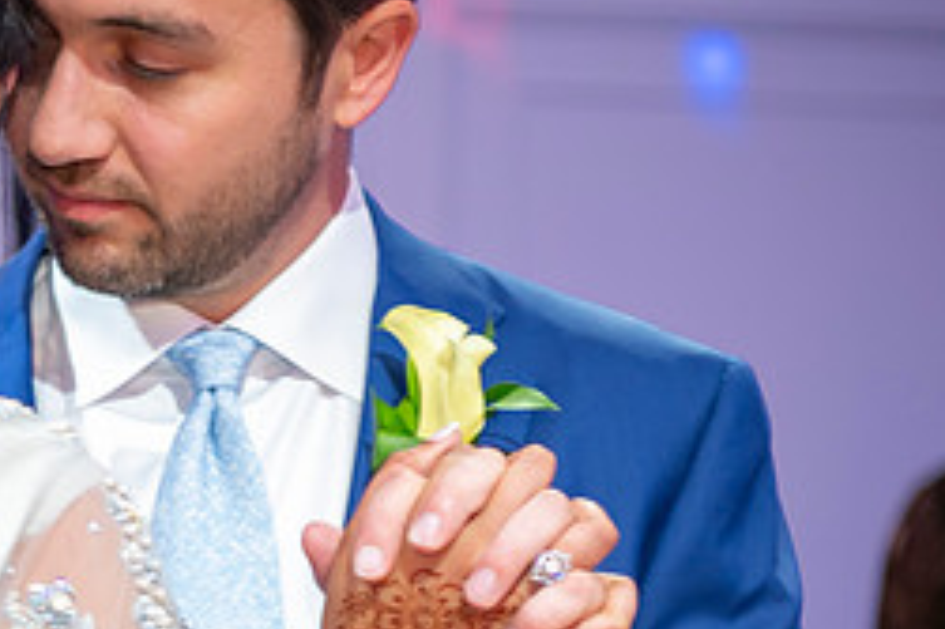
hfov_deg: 10.4
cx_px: -187
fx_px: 5115
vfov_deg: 7.0
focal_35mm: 195
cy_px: 681
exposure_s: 1/125
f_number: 2.8
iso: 800
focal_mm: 62
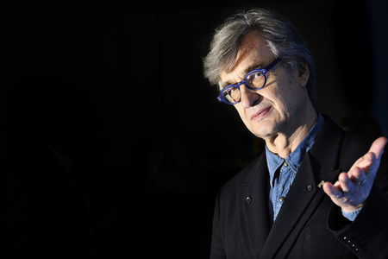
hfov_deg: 15.8
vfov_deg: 10.5
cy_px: 130
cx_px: 194
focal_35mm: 130
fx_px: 1401
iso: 200
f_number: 6.3
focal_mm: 130
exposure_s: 1/200
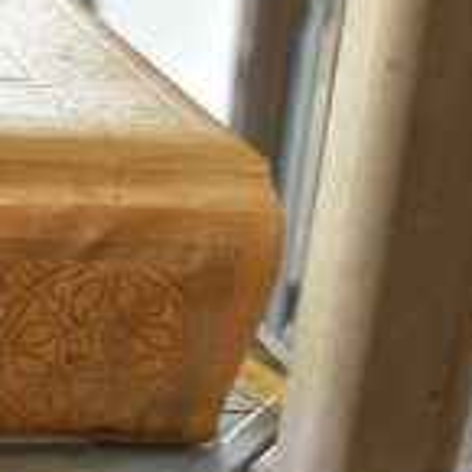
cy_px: 37
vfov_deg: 14.6
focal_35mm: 118
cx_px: -492
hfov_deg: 12.8
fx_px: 1820
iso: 200
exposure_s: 1/80
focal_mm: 22
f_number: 4.5
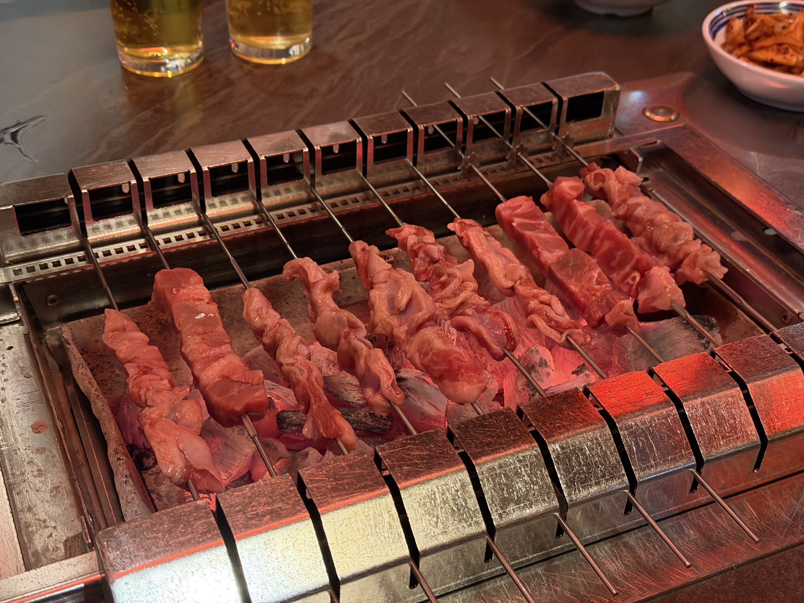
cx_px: 402
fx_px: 1115
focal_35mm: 48
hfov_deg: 39.7
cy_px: 302
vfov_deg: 30.3
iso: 640
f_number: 1.78
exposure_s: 1/30
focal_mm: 6.76
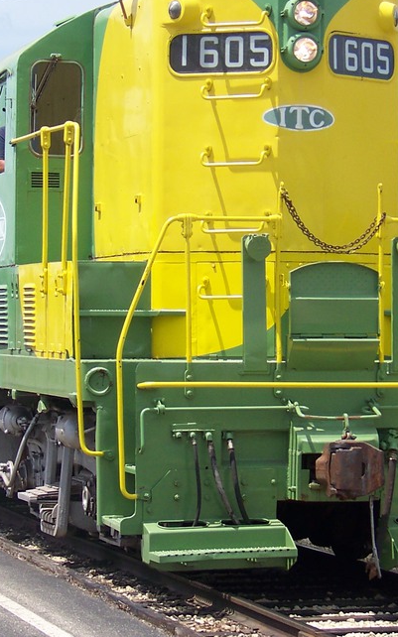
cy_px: 289
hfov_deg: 8.9
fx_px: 2570
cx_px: 225
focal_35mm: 148
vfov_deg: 14.1
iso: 64
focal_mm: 11.7
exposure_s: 1/640
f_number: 3.2
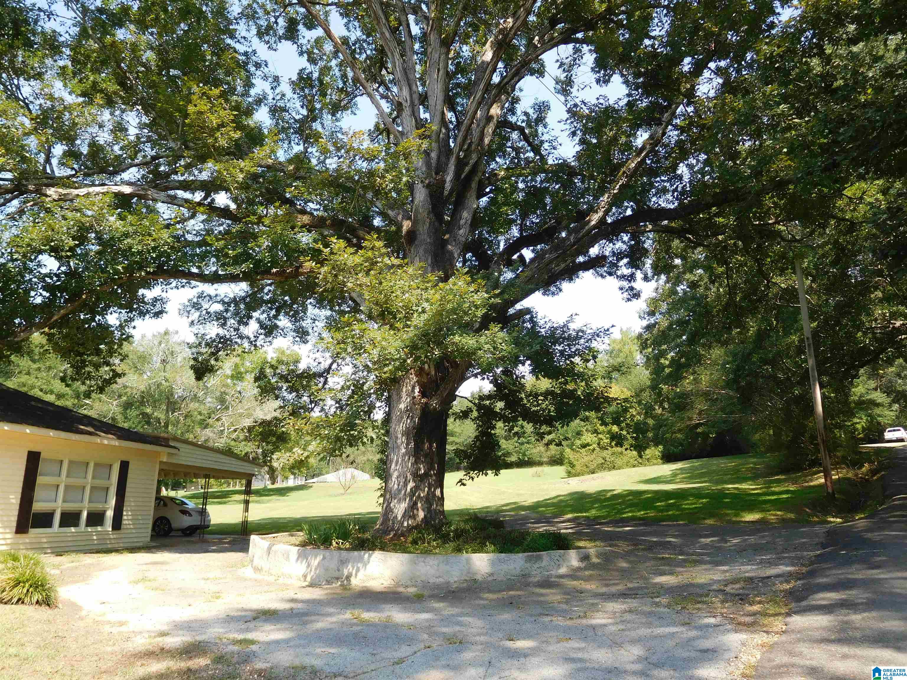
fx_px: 655
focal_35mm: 25
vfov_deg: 54.9
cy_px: 340
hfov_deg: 69.4
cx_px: 454
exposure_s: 1/400
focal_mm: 4.5
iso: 125
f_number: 3.4
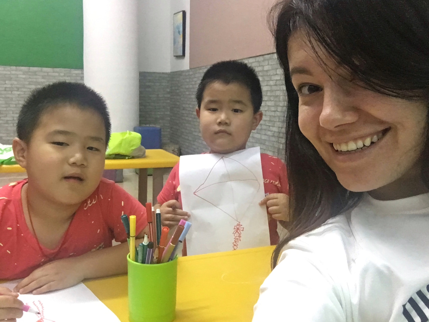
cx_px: 214
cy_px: 161
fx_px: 384
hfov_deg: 58.4
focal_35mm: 31
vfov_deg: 45.4
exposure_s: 1/33
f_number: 2.2
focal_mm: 2.65
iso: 320
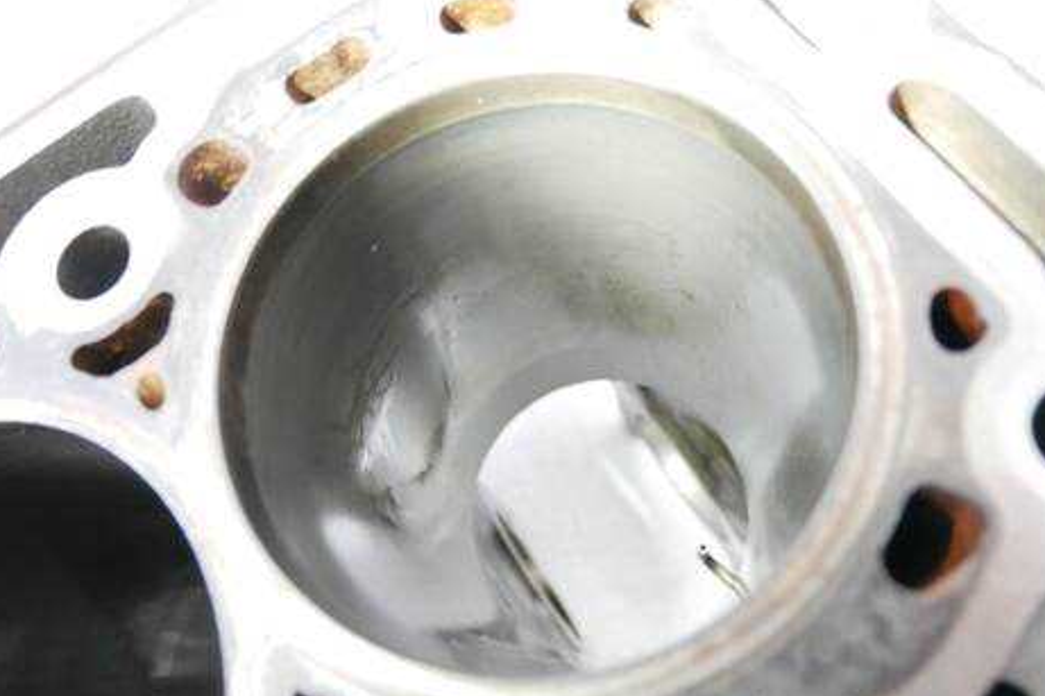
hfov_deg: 69.4
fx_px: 754
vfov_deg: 49.4
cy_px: 390
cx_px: 533
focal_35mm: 26
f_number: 3.5
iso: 3200
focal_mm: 12
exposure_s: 1/25
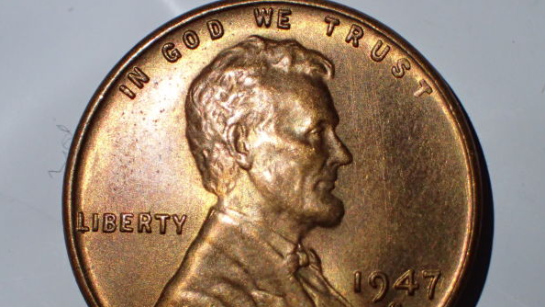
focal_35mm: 88
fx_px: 1272
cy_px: 206
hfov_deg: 24.2
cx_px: 272
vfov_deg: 13.7
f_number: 4.4
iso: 800
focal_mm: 14.41
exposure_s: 1/320
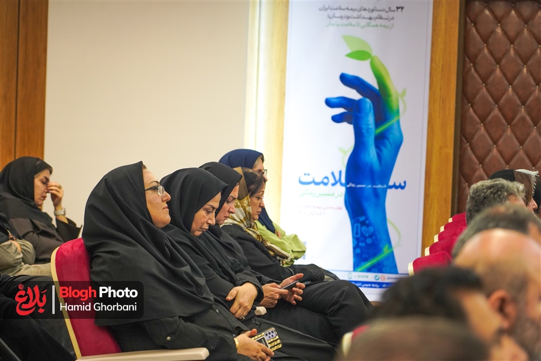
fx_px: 1578
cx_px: 270
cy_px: 180
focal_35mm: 105
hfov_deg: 19.5
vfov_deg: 13.0
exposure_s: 1/160
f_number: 4
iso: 2000
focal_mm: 105
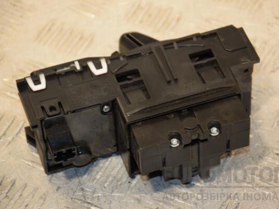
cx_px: 152
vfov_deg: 8.6
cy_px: 105
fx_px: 1382
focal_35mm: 172
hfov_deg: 11.5
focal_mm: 105
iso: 800
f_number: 5.6
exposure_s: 1/160
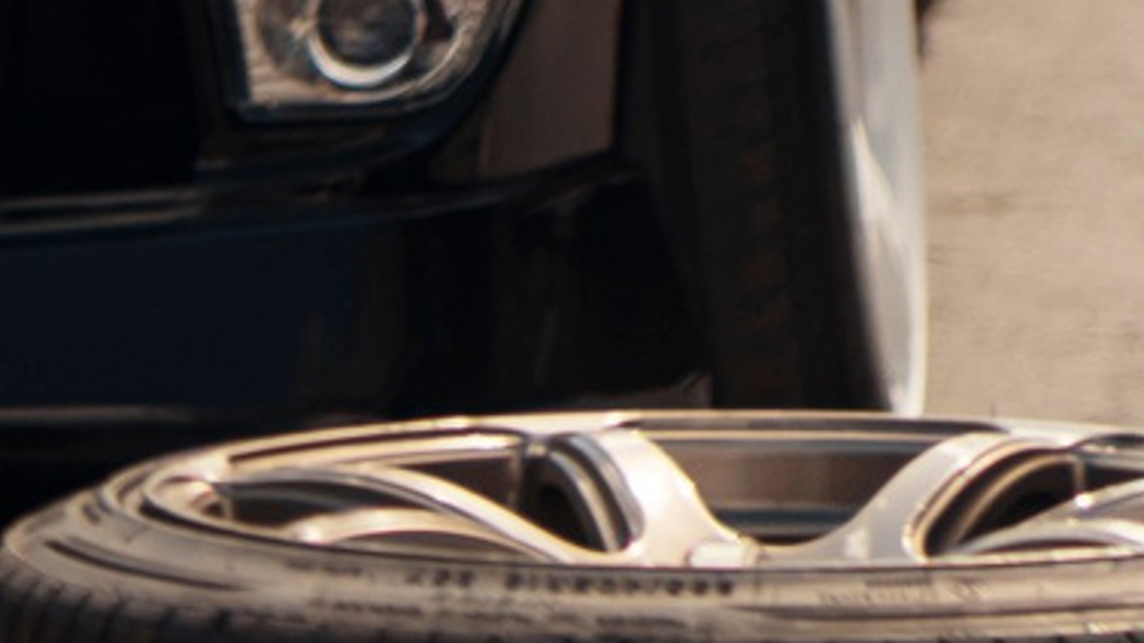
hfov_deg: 3.5
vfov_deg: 2.0
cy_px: -1067
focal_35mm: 605
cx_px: 2913
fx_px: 18351
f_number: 1.8
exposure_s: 1/800
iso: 100
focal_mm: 85
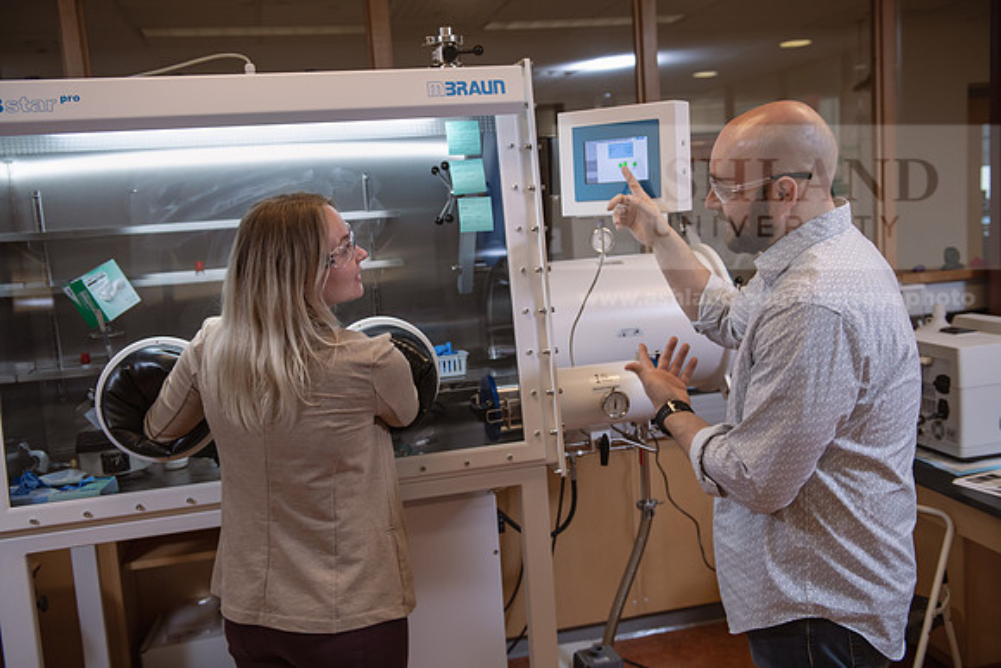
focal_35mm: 35
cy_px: 334
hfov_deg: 54.4
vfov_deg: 37.9
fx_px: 973
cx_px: 500
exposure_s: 1/200
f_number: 3.5
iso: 500
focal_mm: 35
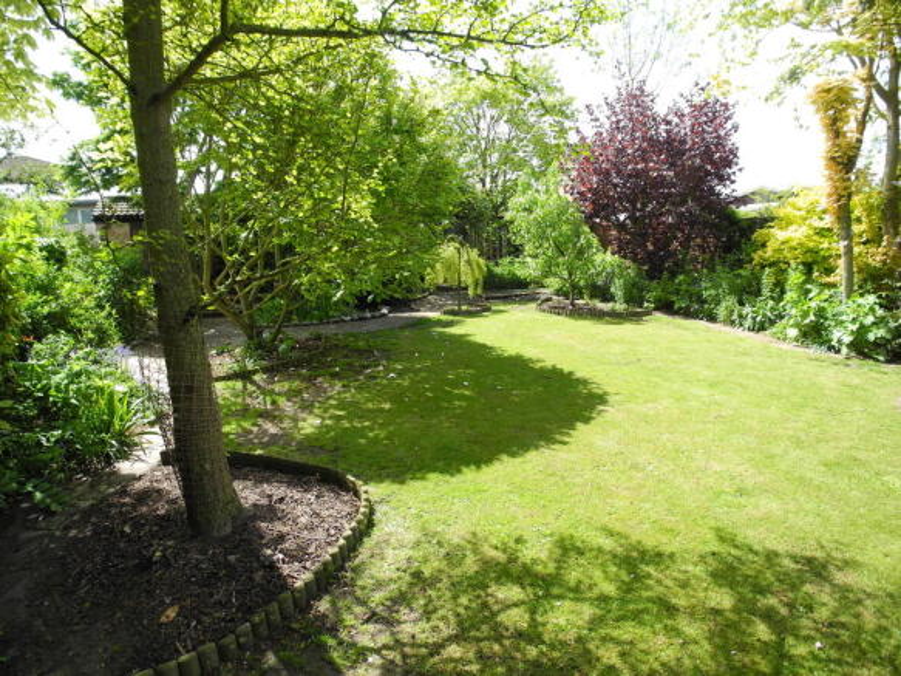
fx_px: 729
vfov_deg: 49.7
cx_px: 450
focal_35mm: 28
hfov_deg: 63.5
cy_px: 338
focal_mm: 6
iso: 100
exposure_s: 1/352
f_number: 2.8
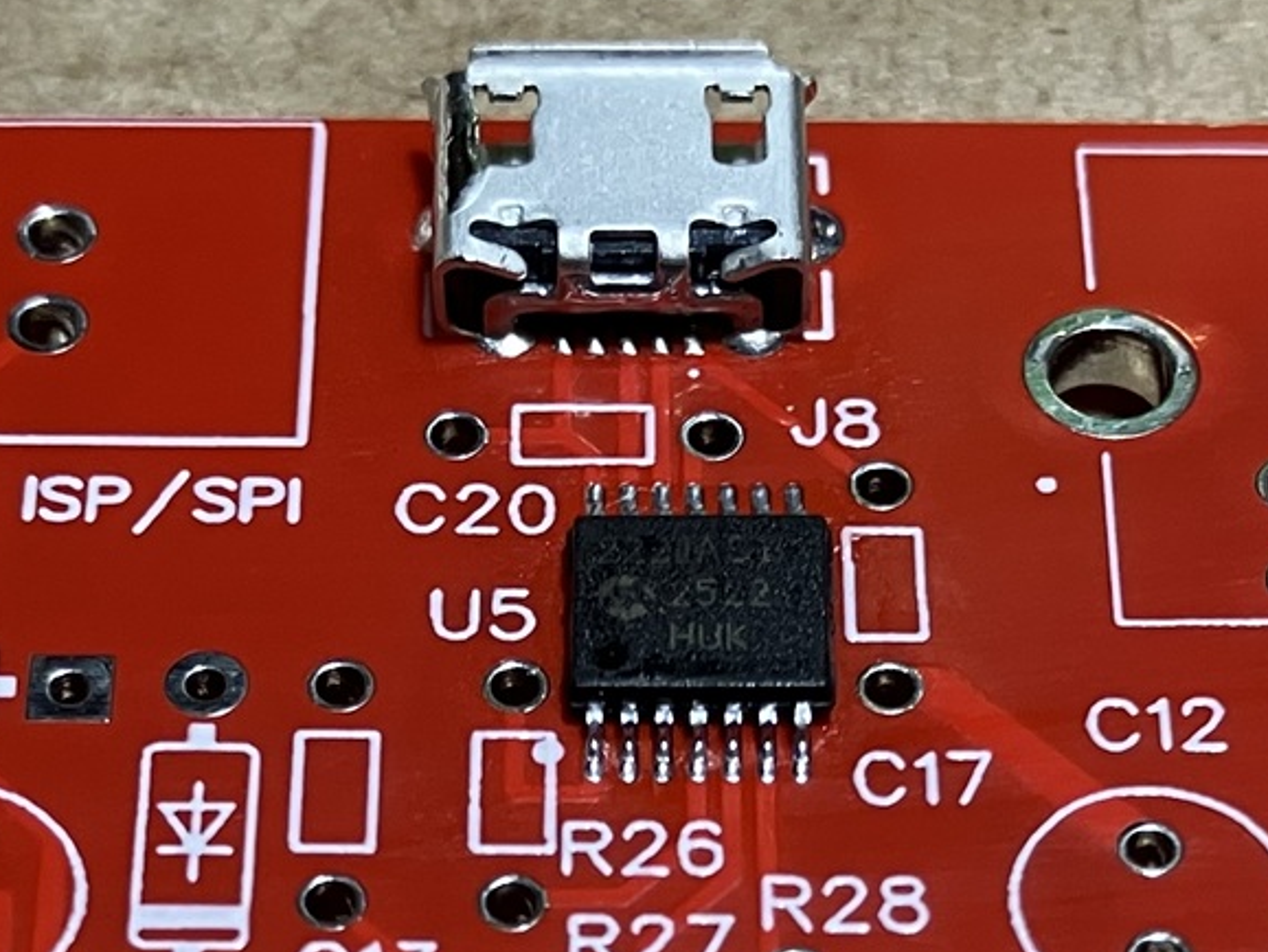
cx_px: 634
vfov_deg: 45.5
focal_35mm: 31
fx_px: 1136
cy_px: 494
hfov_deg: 58.3
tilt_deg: -55.8
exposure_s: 1/60
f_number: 1.8
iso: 100
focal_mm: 3.99
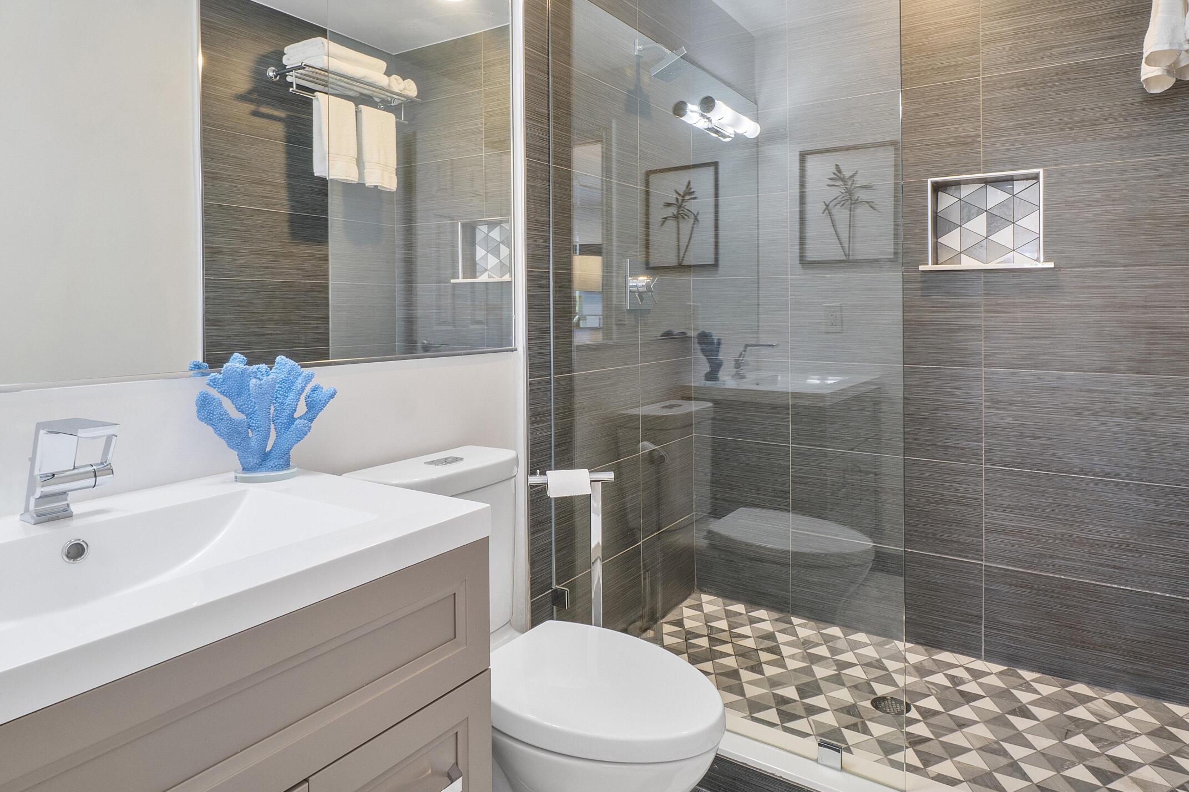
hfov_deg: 81.2
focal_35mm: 21
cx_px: 593
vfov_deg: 58.9
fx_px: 693
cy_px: 313
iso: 160
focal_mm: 10
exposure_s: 1/1.67
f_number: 11
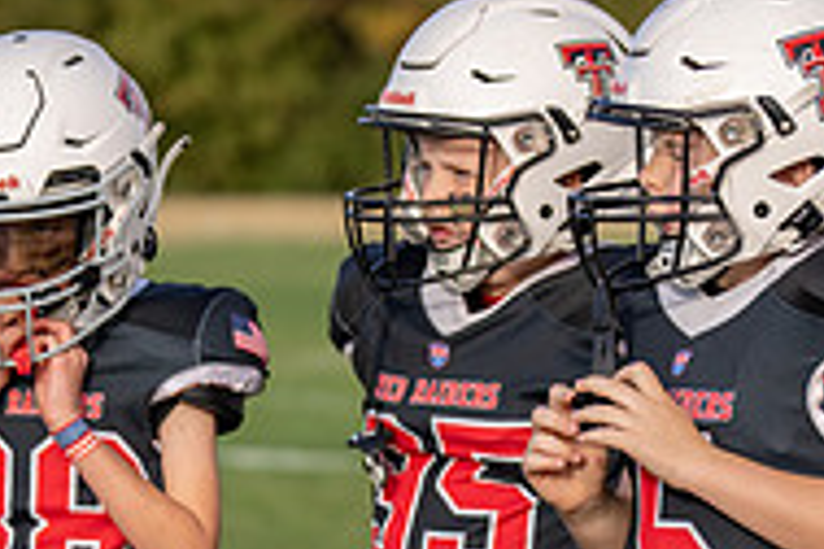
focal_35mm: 270
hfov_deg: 7.6
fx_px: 6180
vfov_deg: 5.1
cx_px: 597
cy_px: 625
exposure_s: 1/800
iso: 100
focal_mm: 88
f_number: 2.8
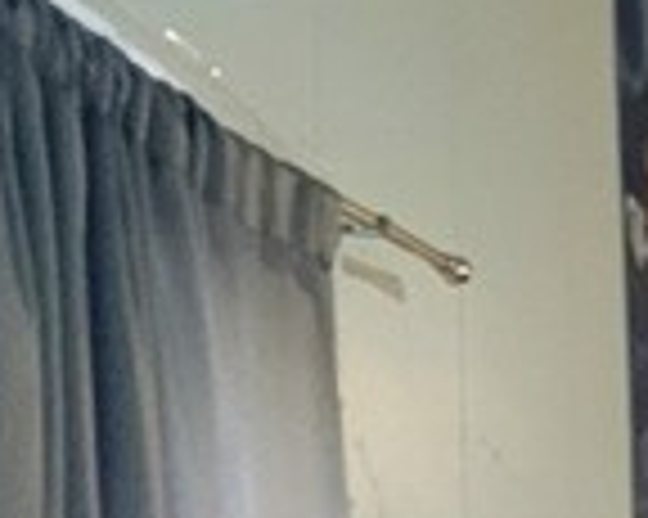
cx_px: 2250
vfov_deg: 7.6
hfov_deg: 8.2
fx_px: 3450
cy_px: 1486
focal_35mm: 180
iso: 500
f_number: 1.8
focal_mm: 5.4
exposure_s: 1/40
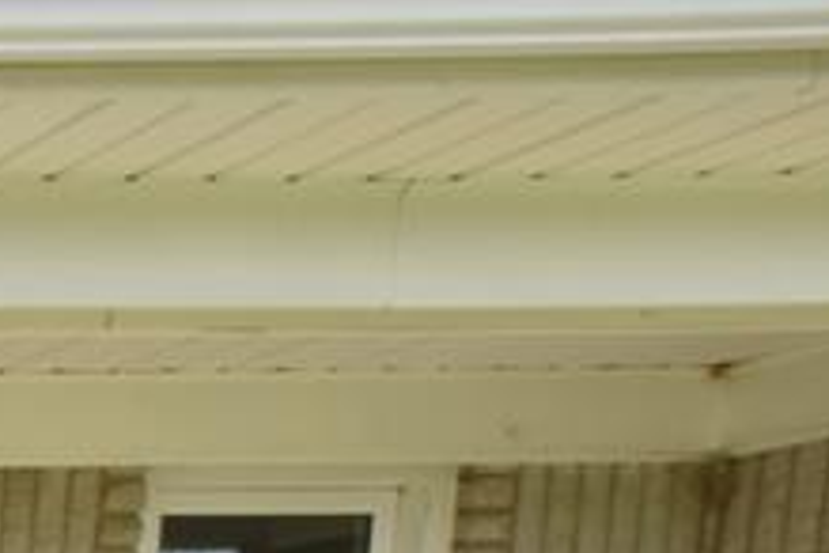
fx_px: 1612
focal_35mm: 70
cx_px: -1056
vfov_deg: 15.8
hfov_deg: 16.2
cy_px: 1068
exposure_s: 1/15
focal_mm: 10
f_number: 22
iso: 220
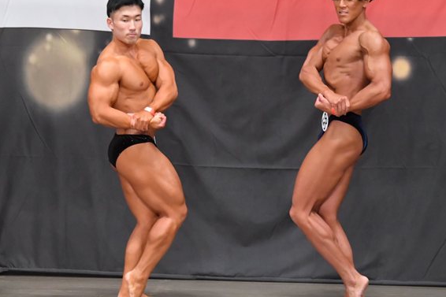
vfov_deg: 4.6
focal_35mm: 297
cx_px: 150
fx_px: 3678
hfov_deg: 6.9
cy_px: 148
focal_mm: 145
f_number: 5.6
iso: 6400
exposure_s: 1/400
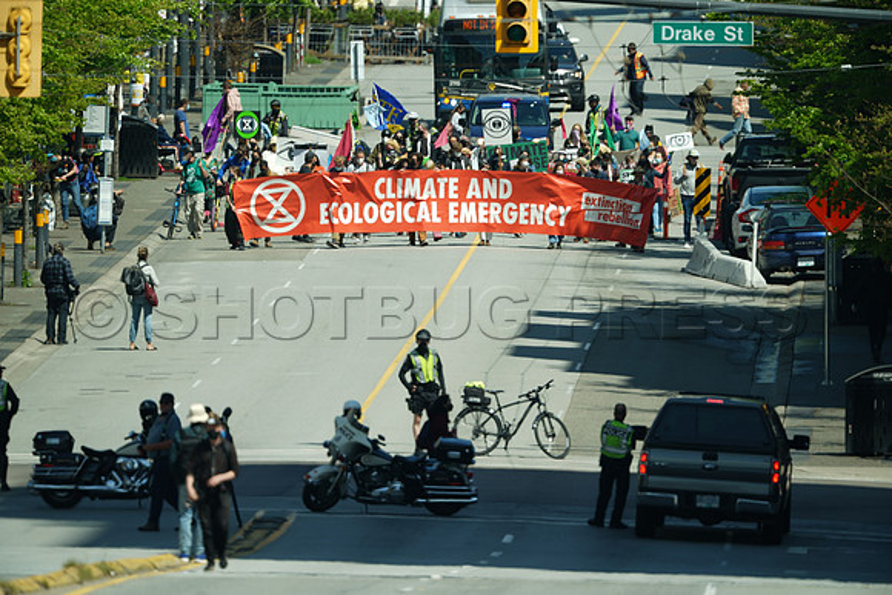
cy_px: 298
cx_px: 446
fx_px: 20817
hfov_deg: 2.5
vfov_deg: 1.6
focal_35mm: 840
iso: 80
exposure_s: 1/320
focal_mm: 840
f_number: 6.3
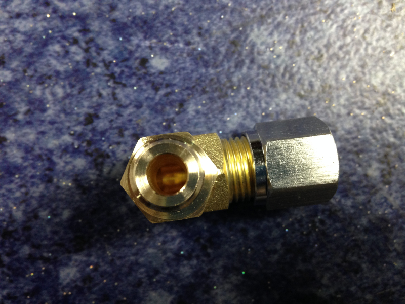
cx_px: 202
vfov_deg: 42.9
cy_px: 152
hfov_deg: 55.4
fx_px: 386
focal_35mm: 33
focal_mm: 4.12
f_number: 2.4
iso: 160
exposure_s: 1/20
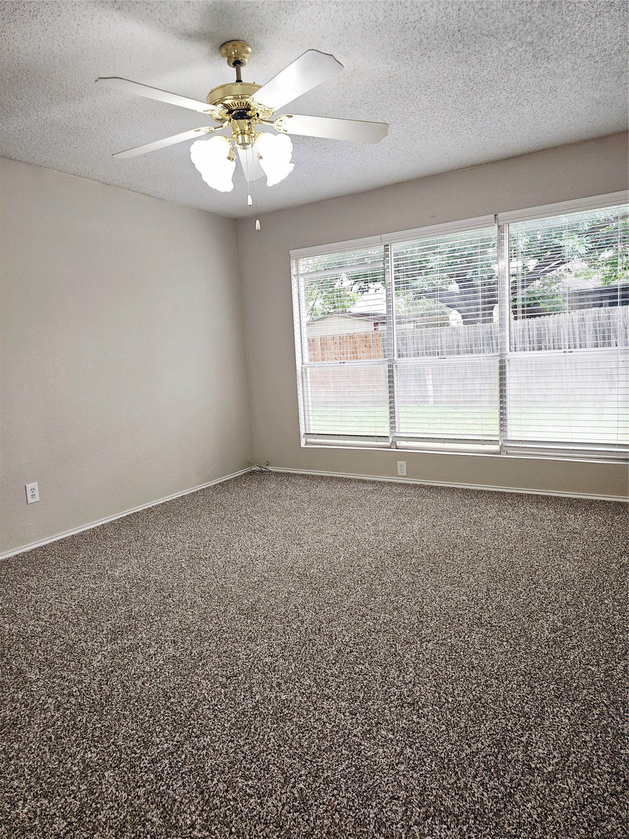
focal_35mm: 23
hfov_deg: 58.9
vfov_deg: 73.9
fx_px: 557
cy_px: 420
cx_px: 314
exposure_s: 1/60
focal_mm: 6.3
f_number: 1.7
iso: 64
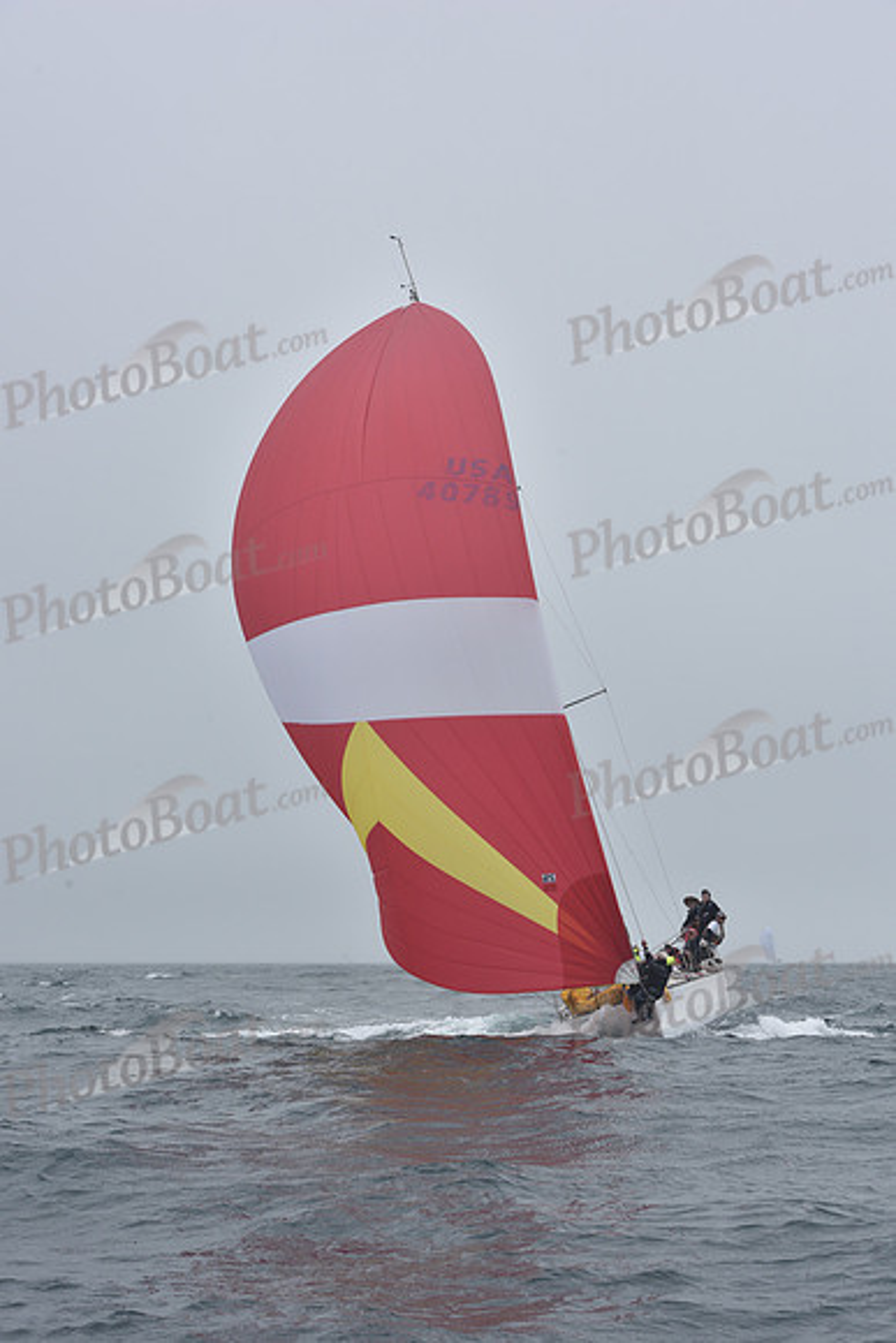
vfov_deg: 28.8
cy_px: 672
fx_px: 2612
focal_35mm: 70
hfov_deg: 19.5
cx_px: 448
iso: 250
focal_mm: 70
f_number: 10
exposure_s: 1/800
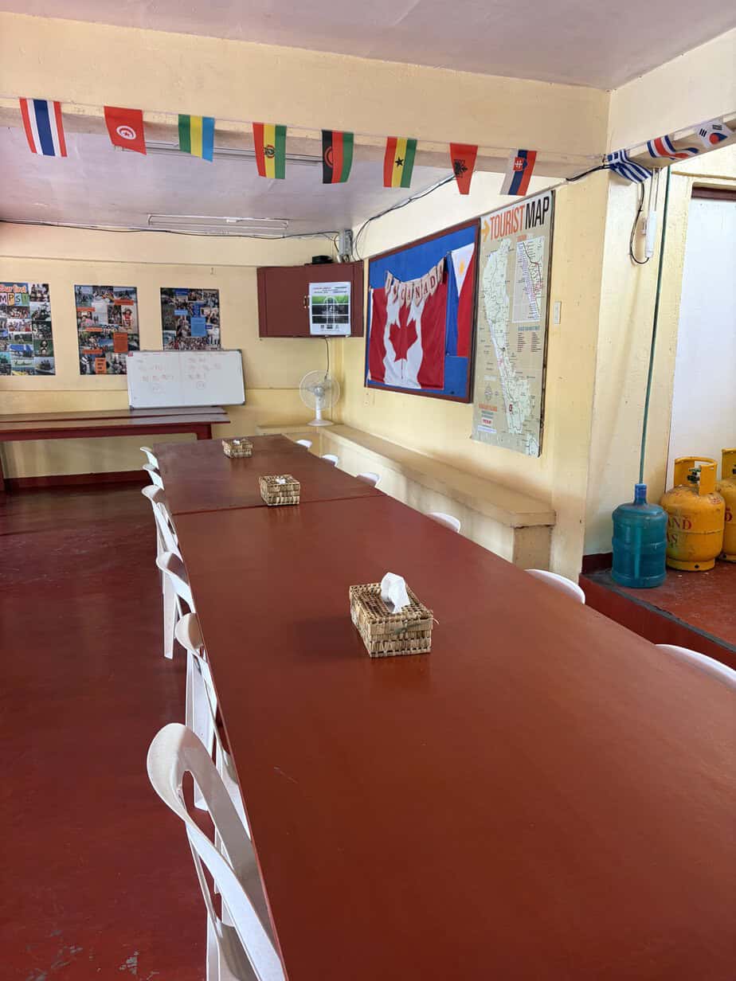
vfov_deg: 67.3
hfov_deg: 53.1
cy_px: 490
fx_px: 737
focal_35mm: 26
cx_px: 368
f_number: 1.6
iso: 125
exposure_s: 1/88
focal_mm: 6
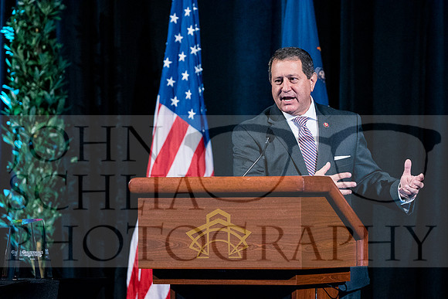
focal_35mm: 207
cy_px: 150
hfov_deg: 9.9
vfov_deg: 6.6
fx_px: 2576
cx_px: 224
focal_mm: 138
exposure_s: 1/200
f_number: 3.5
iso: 6400
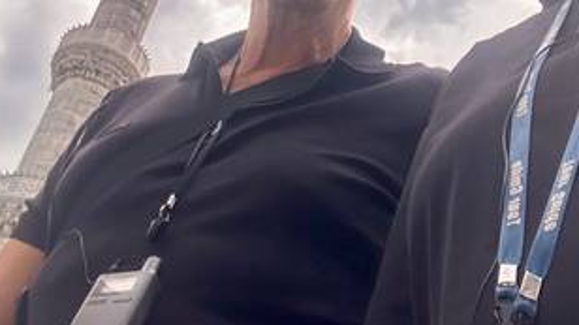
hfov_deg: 30.7
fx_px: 1044
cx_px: 400
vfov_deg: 16.8
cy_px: -90
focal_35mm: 68
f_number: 1.9
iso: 25
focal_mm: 2.69
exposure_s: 1/1497
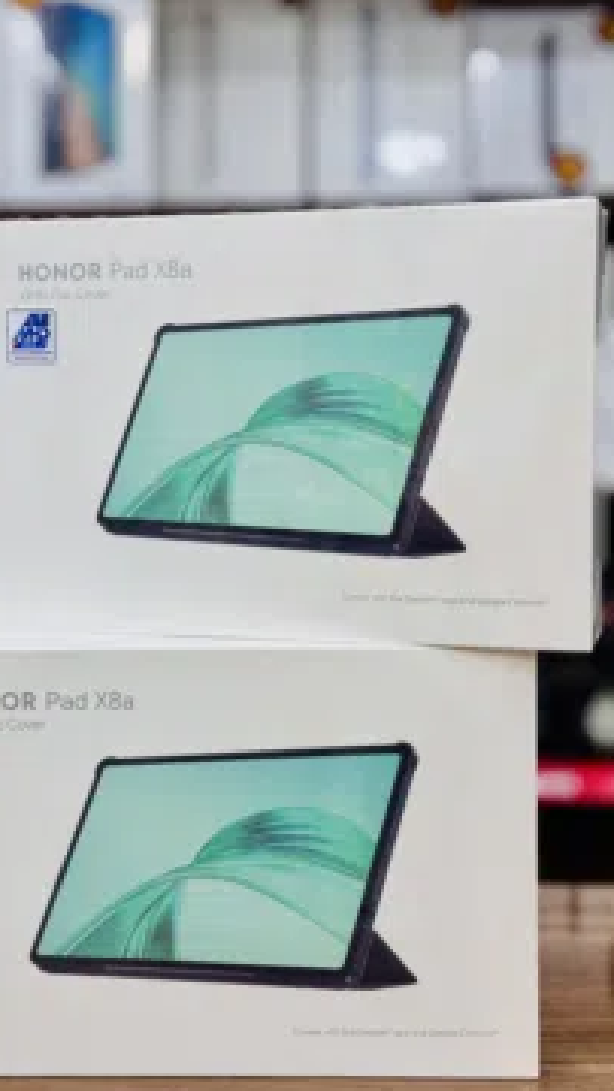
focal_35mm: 58
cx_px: 206
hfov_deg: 20.7
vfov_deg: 36.0
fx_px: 1679
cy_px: 505
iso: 50
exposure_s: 1/137
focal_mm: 6.76
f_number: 1.78
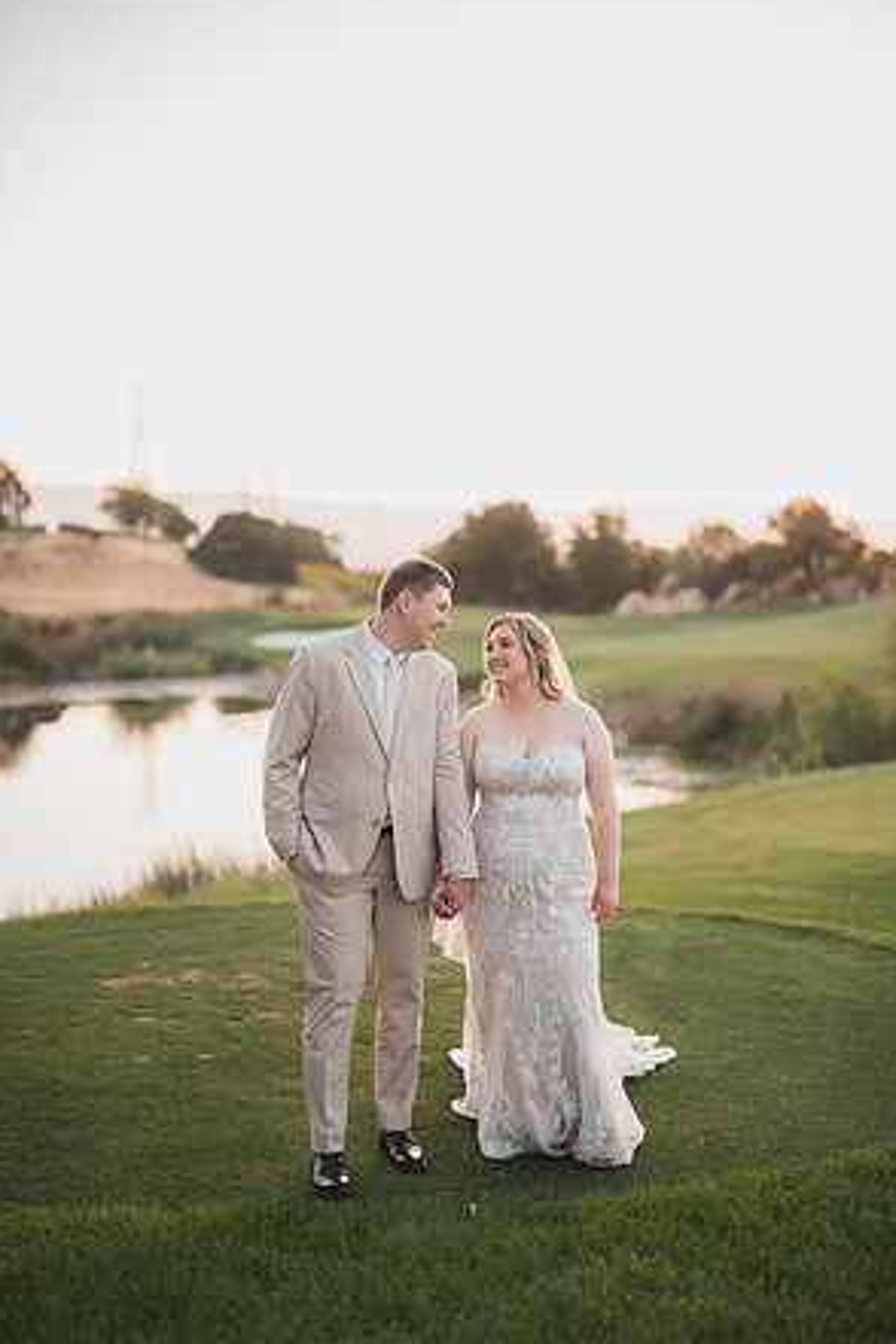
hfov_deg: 26.5
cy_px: 664
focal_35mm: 51
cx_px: 454
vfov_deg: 38.9
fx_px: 1904
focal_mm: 50
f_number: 1.2
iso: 640
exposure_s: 1/800
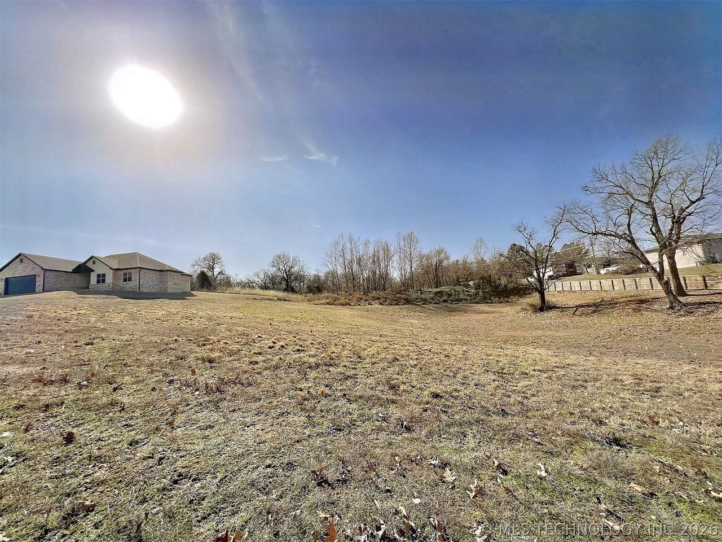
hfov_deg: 106.2
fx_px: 271
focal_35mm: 13
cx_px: 361
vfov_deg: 89.9
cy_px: 271
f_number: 1.8
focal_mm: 1.6
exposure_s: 1/2597
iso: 32
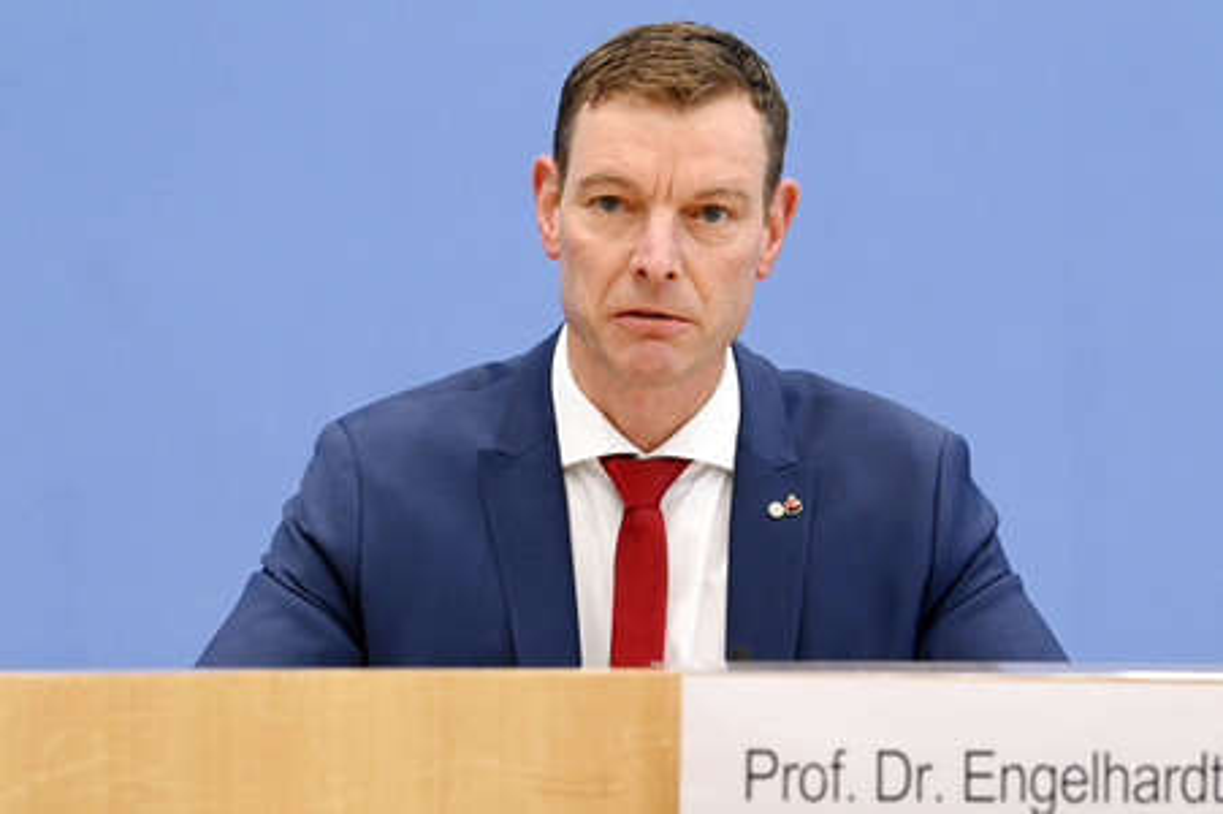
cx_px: 612
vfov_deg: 13.9
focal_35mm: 98
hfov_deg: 20.8
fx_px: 3327
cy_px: 407
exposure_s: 1/500
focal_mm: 98
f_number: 7.1
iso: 6400
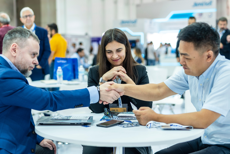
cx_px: 106
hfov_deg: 35.0
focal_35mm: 57
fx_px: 365
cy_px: 78
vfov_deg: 23.8
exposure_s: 1/160
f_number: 2
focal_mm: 50
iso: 320
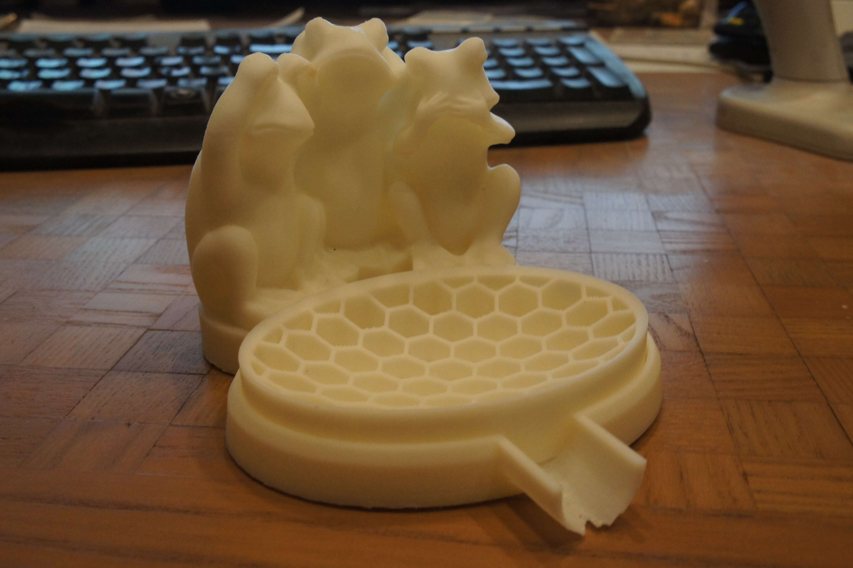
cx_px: 426
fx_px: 924
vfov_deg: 34.2
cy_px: 284
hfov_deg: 49.6
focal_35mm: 39
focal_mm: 26
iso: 1600
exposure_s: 1/15
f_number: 11
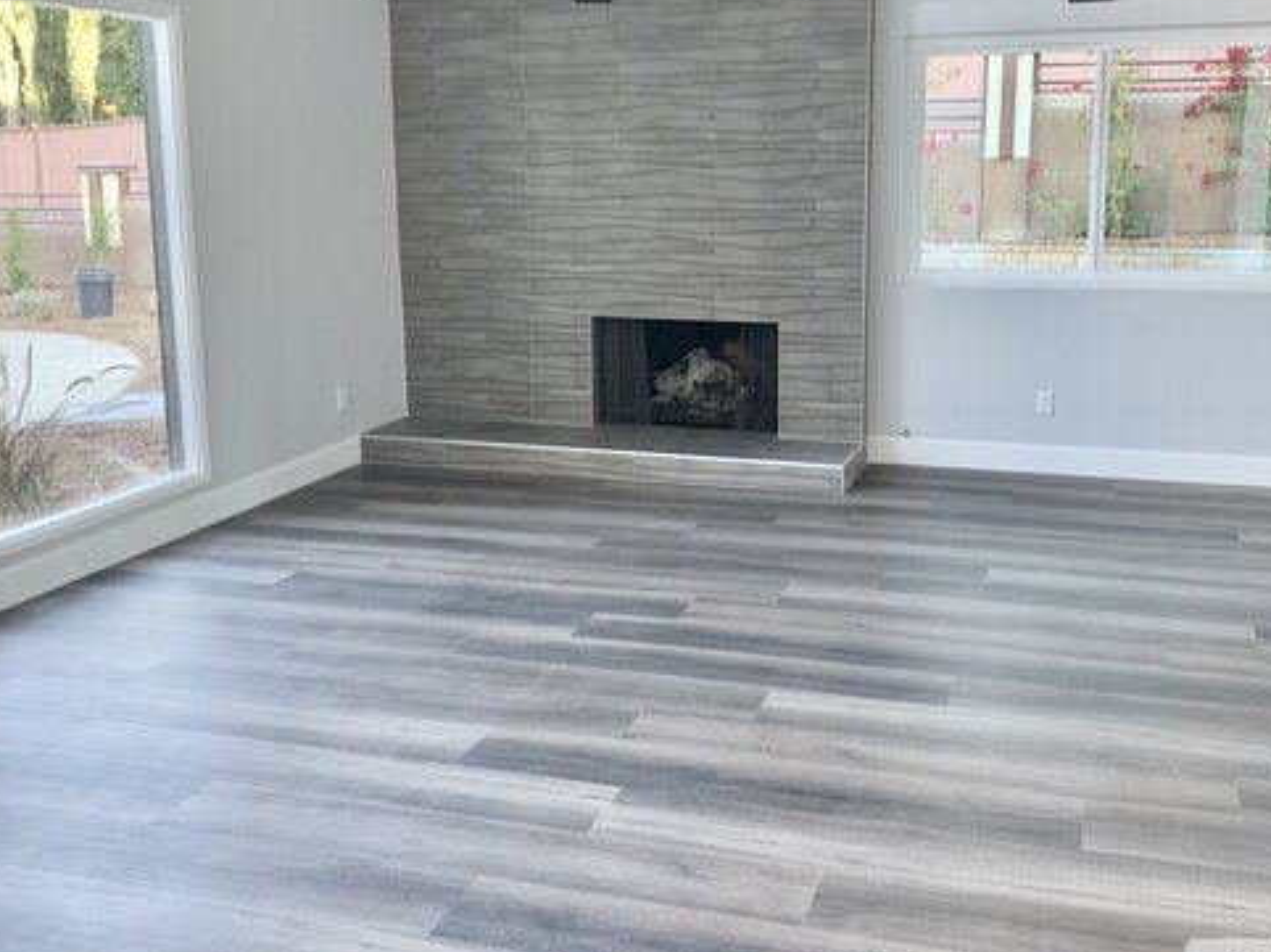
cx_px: 732
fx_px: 1321
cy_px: 385
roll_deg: +0.3
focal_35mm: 36
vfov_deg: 39.5
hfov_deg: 51.2
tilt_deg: -10.6
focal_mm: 4.25
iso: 80
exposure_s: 1/60
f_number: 1.8
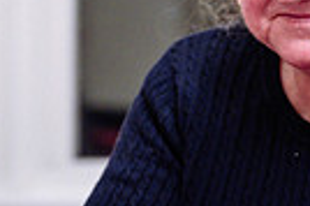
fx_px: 1978
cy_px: 43
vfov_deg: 6.0
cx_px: 287
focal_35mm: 230
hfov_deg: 8.9
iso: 1000
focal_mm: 53
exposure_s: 1/200
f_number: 2
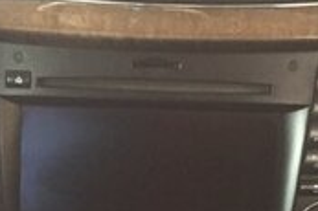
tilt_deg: -33.2
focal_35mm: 115
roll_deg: -4.8
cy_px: 320
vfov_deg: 11.4
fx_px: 1015
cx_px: 61
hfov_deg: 17.6
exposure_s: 1/33
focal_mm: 4.15
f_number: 2.2
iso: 200
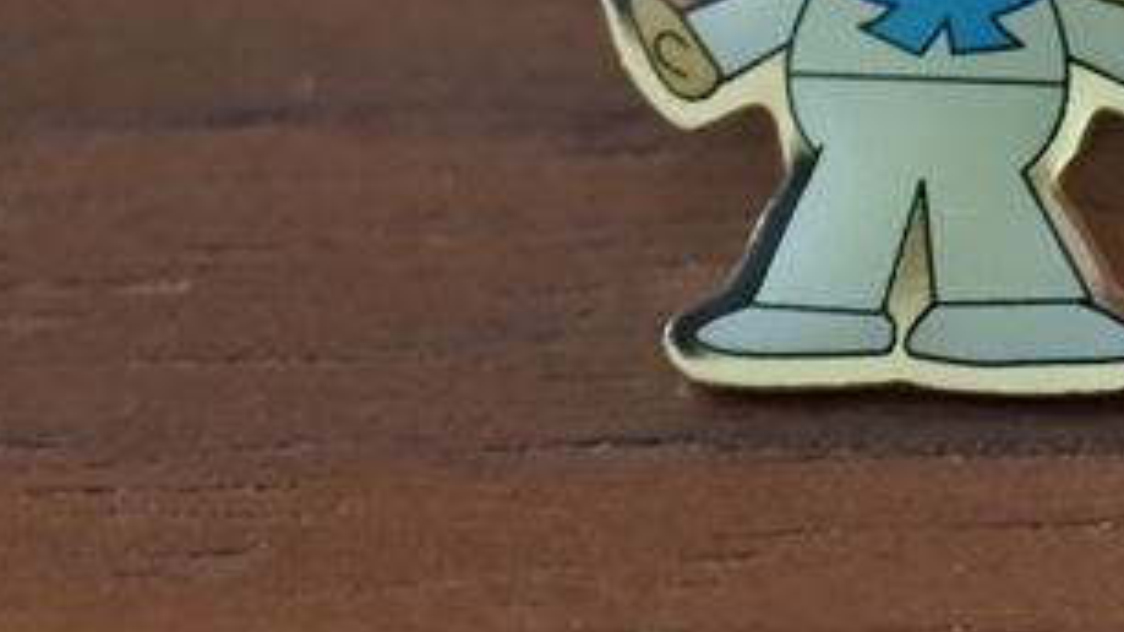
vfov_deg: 7.4
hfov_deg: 12.9
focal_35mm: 161
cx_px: 1444
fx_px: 4798
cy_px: -217
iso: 1600
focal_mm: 18.5
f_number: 1.8
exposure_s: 1/125
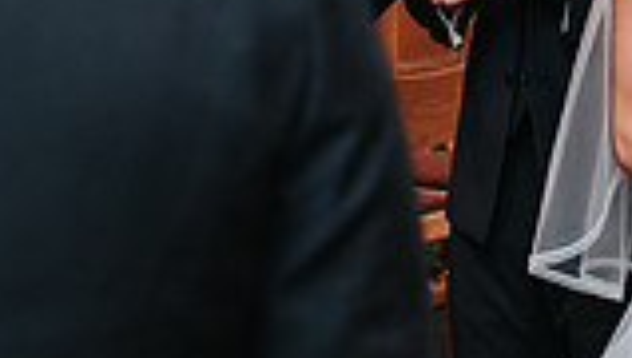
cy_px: -181
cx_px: 719
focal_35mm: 143
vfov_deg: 8.3
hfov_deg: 14.6
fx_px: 2400
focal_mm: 35
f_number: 2.8
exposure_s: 1/125
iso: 1000
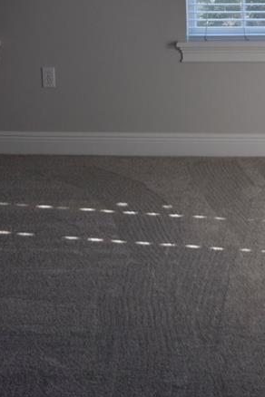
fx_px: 954
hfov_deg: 15.8
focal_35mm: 86
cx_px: 156
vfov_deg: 21.5
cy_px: -102
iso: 400
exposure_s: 1/100
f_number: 5
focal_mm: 21
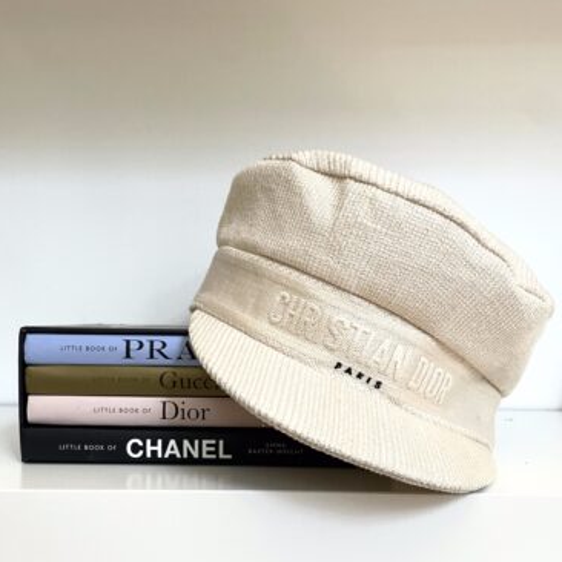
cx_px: 281
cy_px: 365
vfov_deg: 51.8
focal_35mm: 31
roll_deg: +0.2
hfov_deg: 52.5
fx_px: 569
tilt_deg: -3.7
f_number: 1.6
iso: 160
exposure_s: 1/60
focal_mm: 4.2
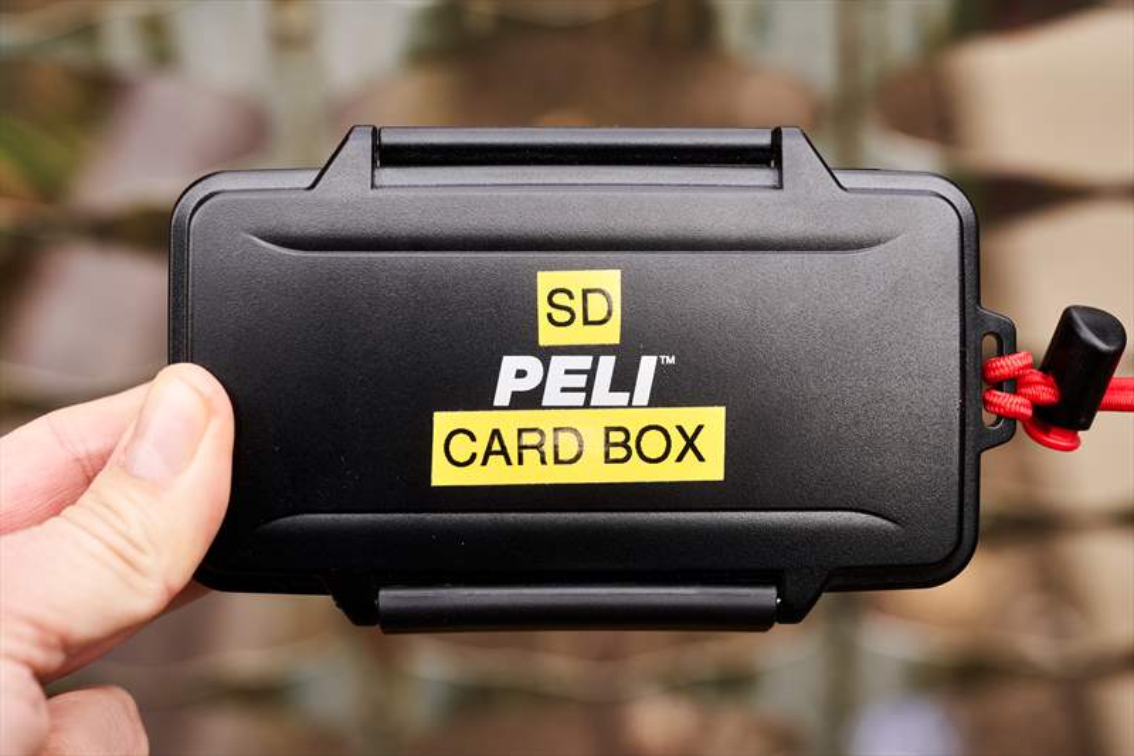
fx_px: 2204
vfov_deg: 19.4
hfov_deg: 28.8
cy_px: 378
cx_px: 567
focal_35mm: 70
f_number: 5
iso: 200
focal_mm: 70
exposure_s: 1/100
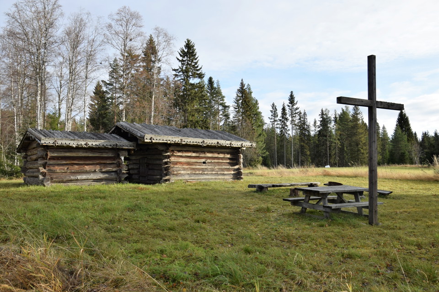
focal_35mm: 32
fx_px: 384
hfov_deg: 59.5
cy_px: 146
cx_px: 220
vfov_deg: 41.7
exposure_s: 1/250
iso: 200
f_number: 8
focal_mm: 21
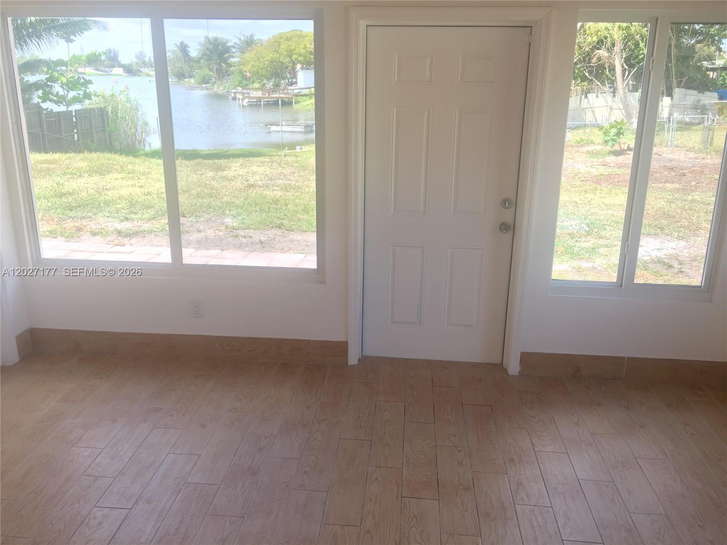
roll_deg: -2.4
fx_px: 609
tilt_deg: -16.6
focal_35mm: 29
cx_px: 364
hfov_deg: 61.7
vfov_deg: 48.2
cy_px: 272
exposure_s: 1/121
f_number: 2.2
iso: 32
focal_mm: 4.15
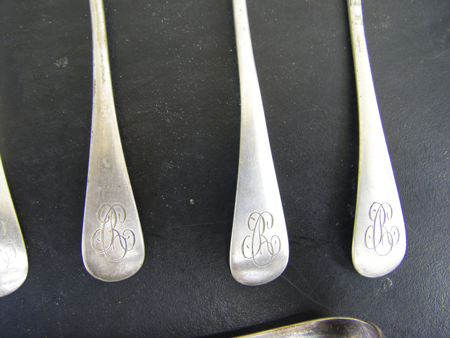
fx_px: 494
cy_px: 169
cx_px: 225
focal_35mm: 38
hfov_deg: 49.0
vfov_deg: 37.7
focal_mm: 6.3
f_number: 3.5
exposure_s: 1/60
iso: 64
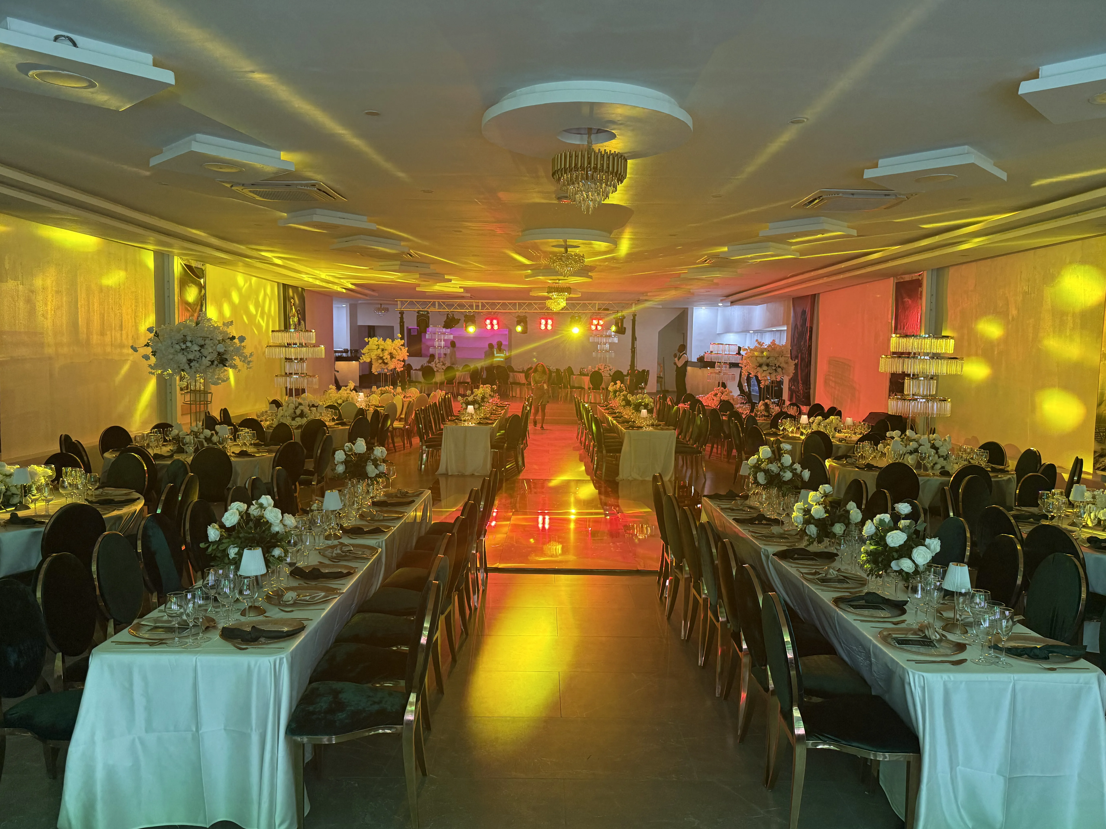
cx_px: 561
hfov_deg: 69.4
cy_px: 430
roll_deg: -0.9
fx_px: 799
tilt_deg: -5.5
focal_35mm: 25
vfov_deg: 54.9
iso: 250
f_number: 1.78
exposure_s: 1/57
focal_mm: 6.76
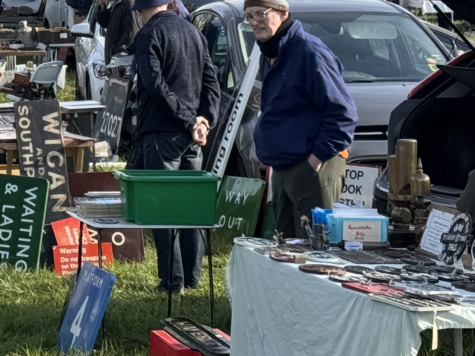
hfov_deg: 12.0
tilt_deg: +0.5
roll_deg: +0.9
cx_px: -165
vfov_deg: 9.2
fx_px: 2182
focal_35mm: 159
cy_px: -90
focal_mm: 6.76
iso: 64
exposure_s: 1/1984
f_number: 1.78
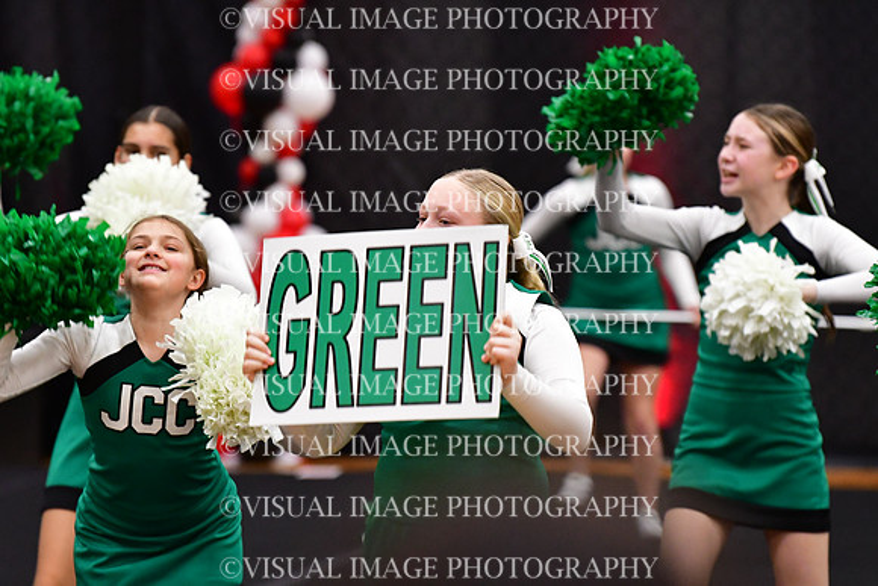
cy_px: 293
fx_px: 7318
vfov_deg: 4.6
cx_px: 439
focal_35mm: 300
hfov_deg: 6.9
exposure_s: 1/500
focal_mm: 200
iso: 4000
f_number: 3.5
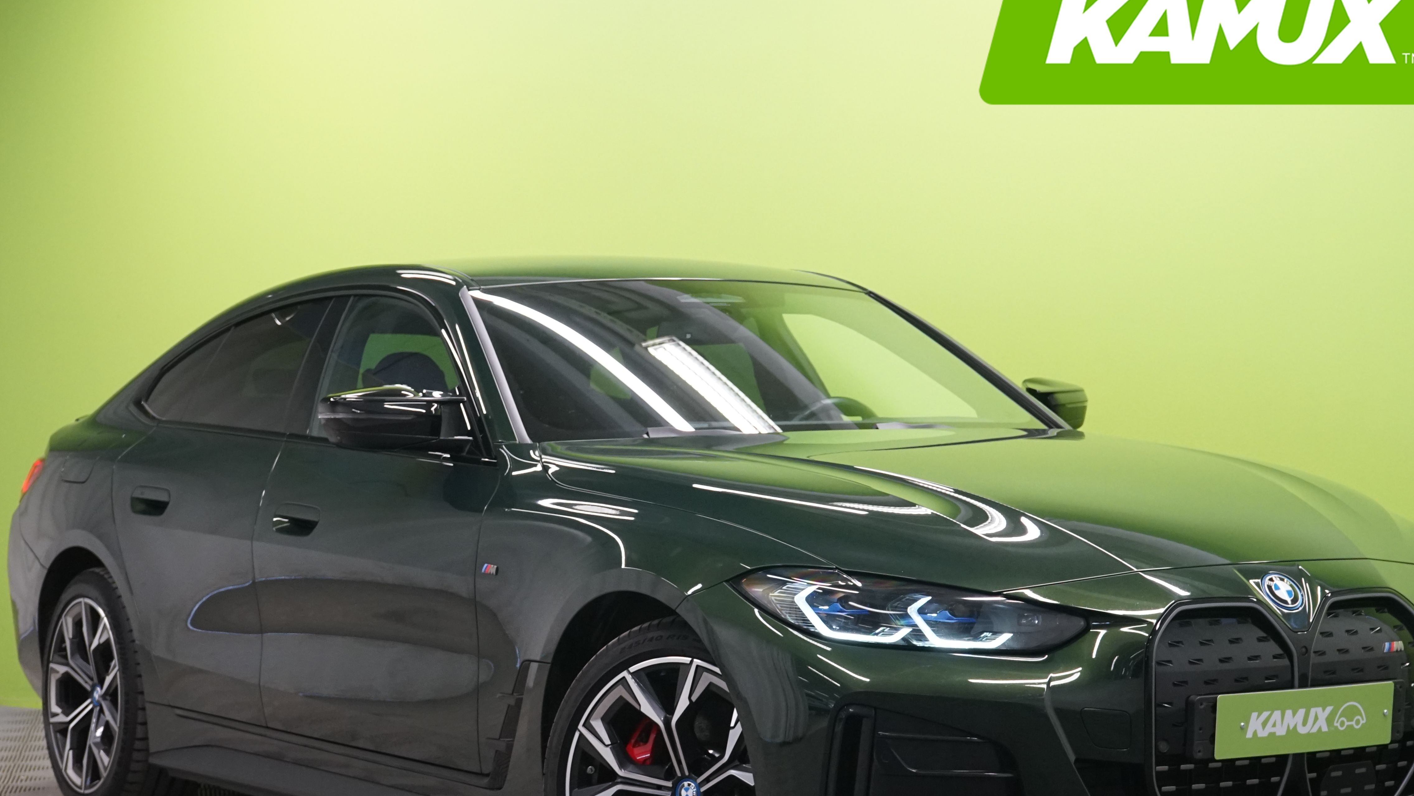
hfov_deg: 25.6
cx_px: 745
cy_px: 507
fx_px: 3112
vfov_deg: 14.6
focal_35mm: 83
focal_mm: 60
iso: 2000
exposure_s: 1/25
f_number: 7.1
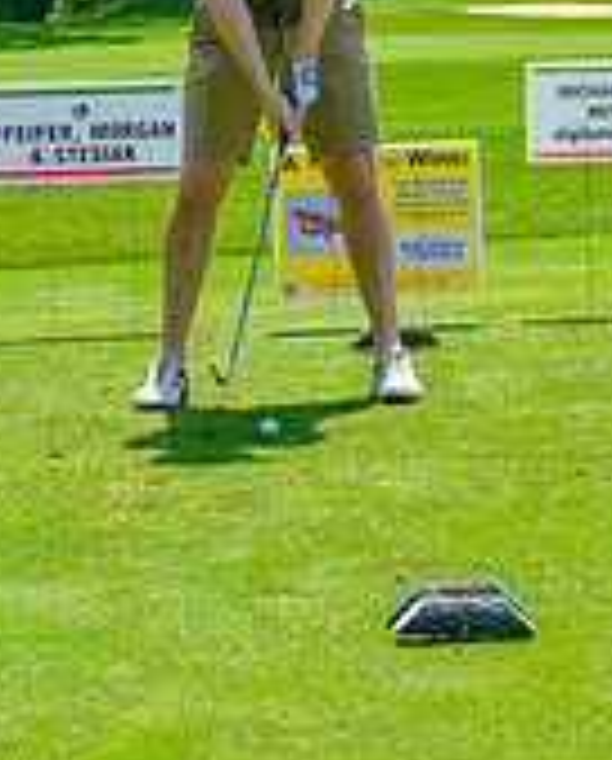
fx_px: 3768
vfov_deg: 11.4
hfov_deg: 9.3
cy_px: 58
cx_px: 279
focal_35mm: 167
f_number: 5
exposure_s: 1/250
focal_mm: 44.4
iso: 200
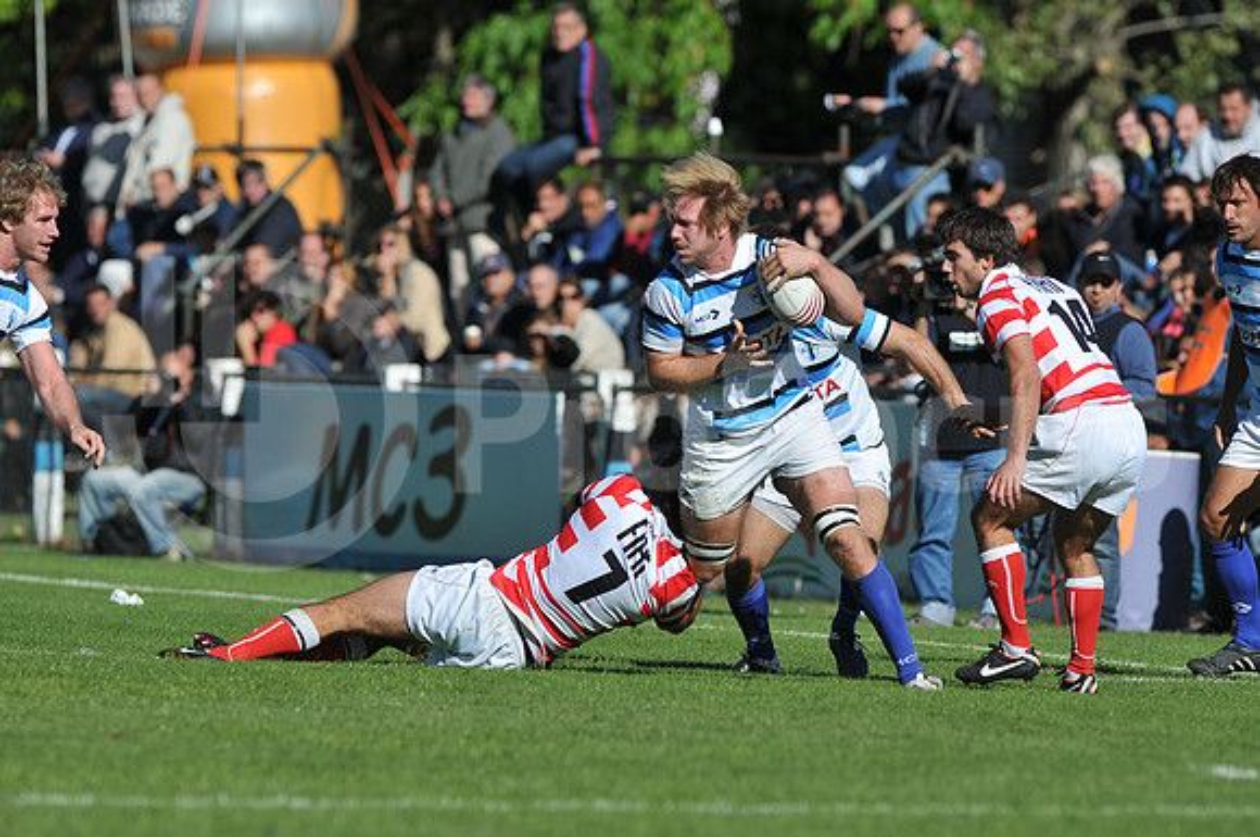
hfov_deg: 4.6
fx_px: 15728
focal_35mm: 450
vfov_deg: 3.0
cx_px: 630
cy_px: 418
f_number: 3.5
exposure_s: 1/3200
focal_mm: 300
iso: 200
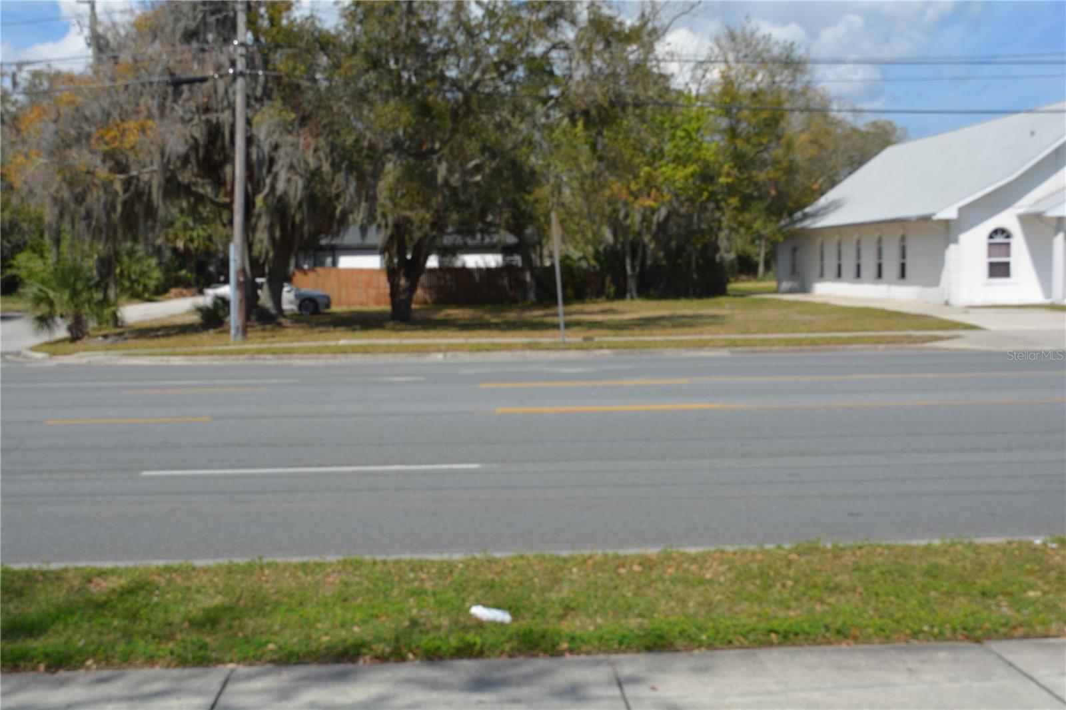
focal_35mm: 42
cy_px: 355
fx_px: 1243
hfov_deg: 46.4
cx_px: 533
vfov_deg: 31.9
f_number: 8
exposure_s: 1/250
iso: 110
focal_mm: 28
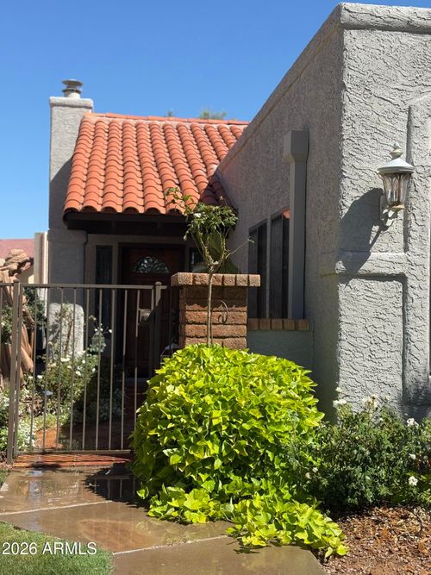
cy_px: 288
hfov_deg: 30.3
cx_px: 216
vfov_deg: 39.7
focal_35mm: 48
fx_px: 797
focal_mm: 6.76
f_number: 1.78
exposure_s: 1/4098
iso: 80
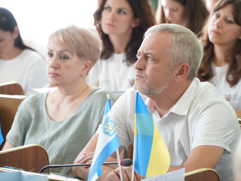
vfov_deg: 8.7
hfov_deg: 11.6
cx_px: 118
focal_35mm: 171
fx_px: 1187
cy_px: 91
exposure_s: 1/160
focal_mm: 105
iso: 1600
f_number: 4
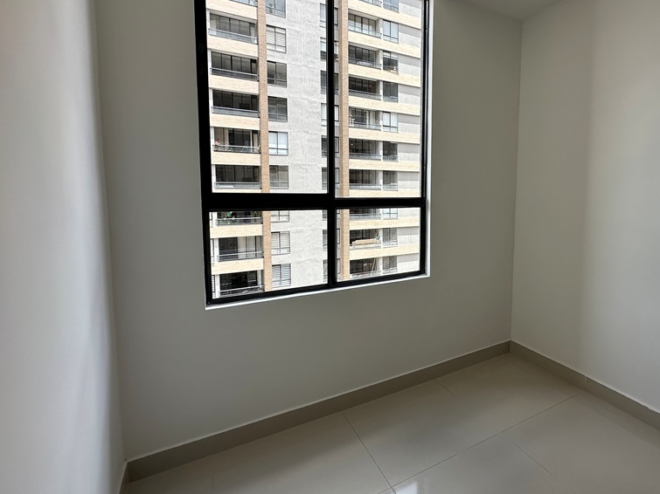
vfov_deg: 68.4
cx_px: 421
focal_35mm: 19
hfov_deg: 82.7
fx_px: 362
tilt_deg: -5.3
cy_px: 216
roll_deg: -0.4
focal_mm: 2.22
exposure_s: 1/418
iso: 40
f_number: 2.2
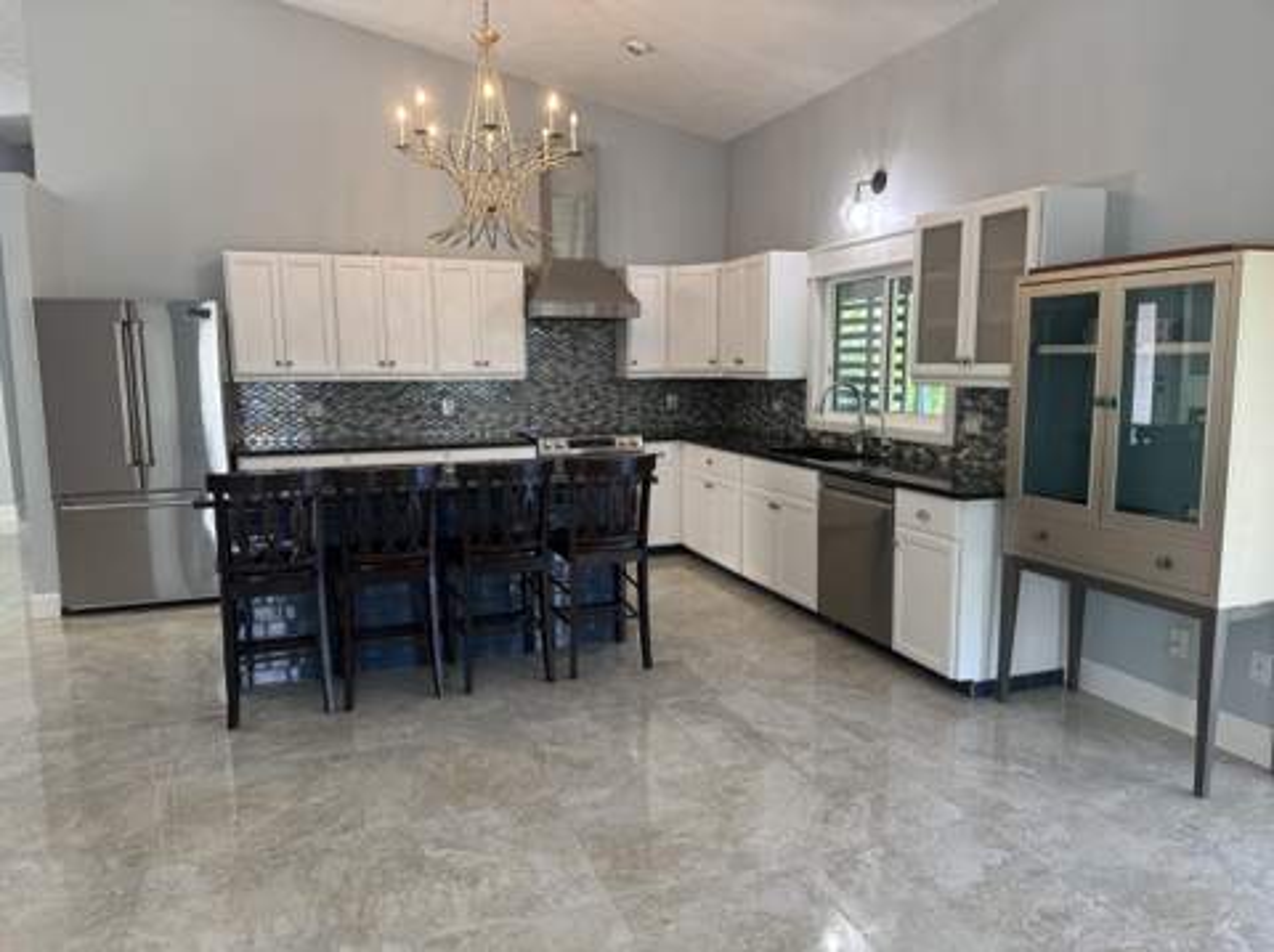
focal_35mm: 24
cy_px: 476
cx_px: 637
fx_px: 882
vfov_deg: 56.7
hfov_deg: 71.7
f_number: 1.78
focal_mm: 6.76
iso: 200
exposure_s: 1/120
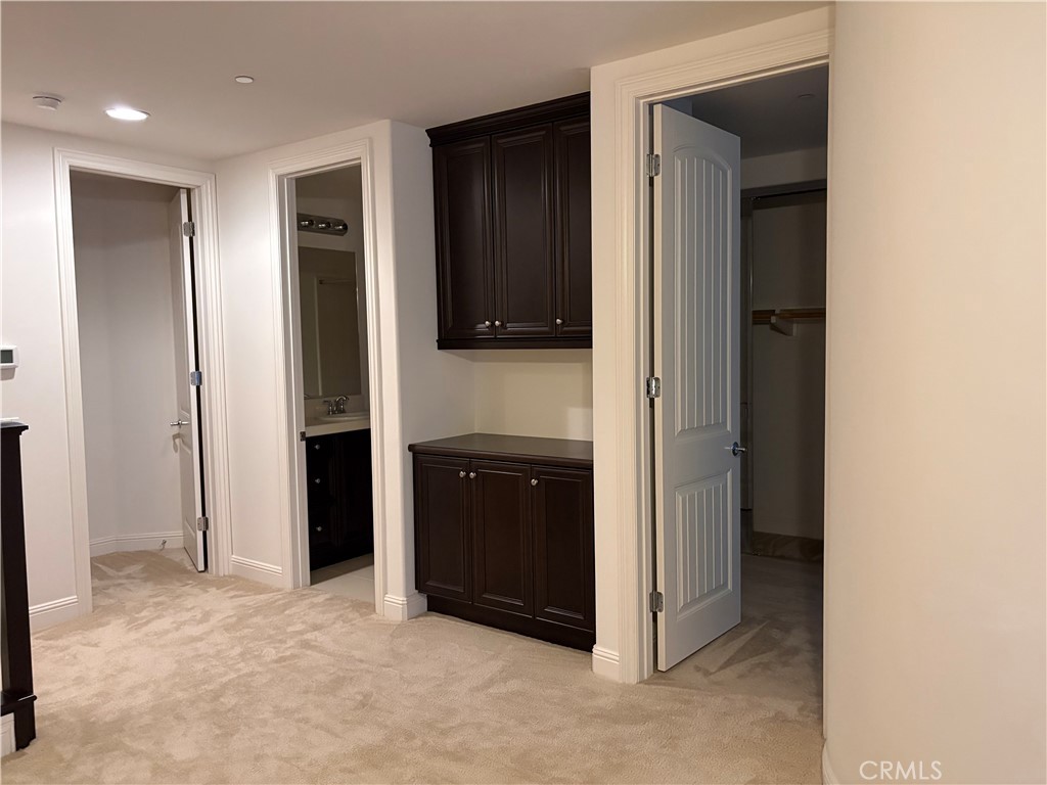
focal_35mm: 26
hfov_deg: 67.3
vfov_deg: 53.1
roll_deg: +0.5
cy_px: 392
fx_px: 786
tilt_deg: -1.8
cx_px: 524
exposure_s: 1/60
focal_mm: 5.96
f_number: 1.6
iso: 500
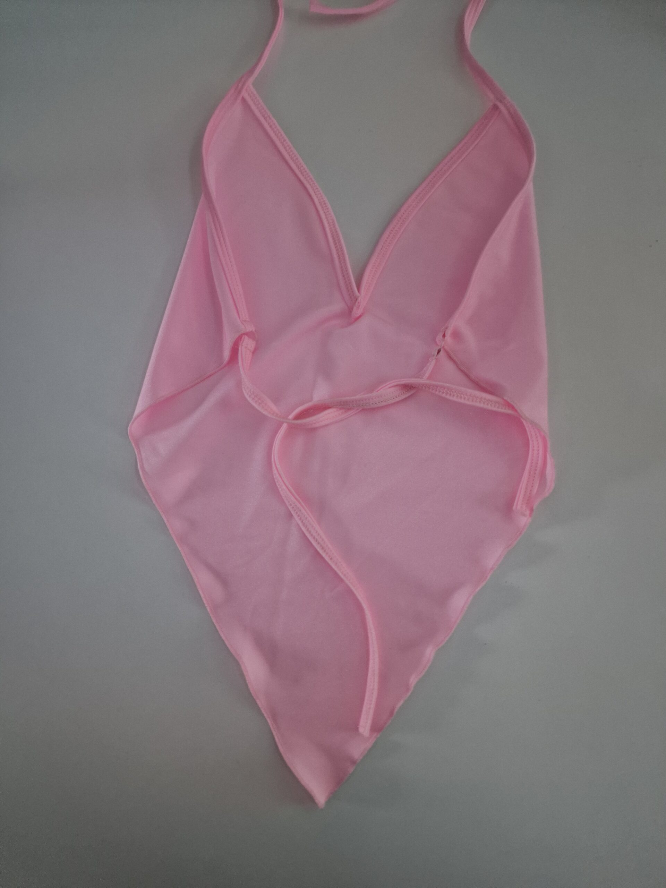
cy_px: 444
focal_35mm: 23
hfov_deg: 58.9
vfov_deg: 73.9
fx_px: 590
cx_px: 333
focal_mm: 6.4
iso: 50
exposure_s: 1/120
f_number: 1.8
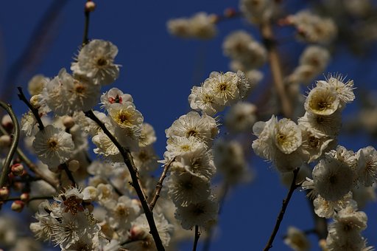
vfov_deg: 9.1
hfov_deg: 13.7
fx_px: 1569
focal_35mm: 150
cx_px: 188
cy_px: 126
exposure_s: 1/1600
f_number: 7.1
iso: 200
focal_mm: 100
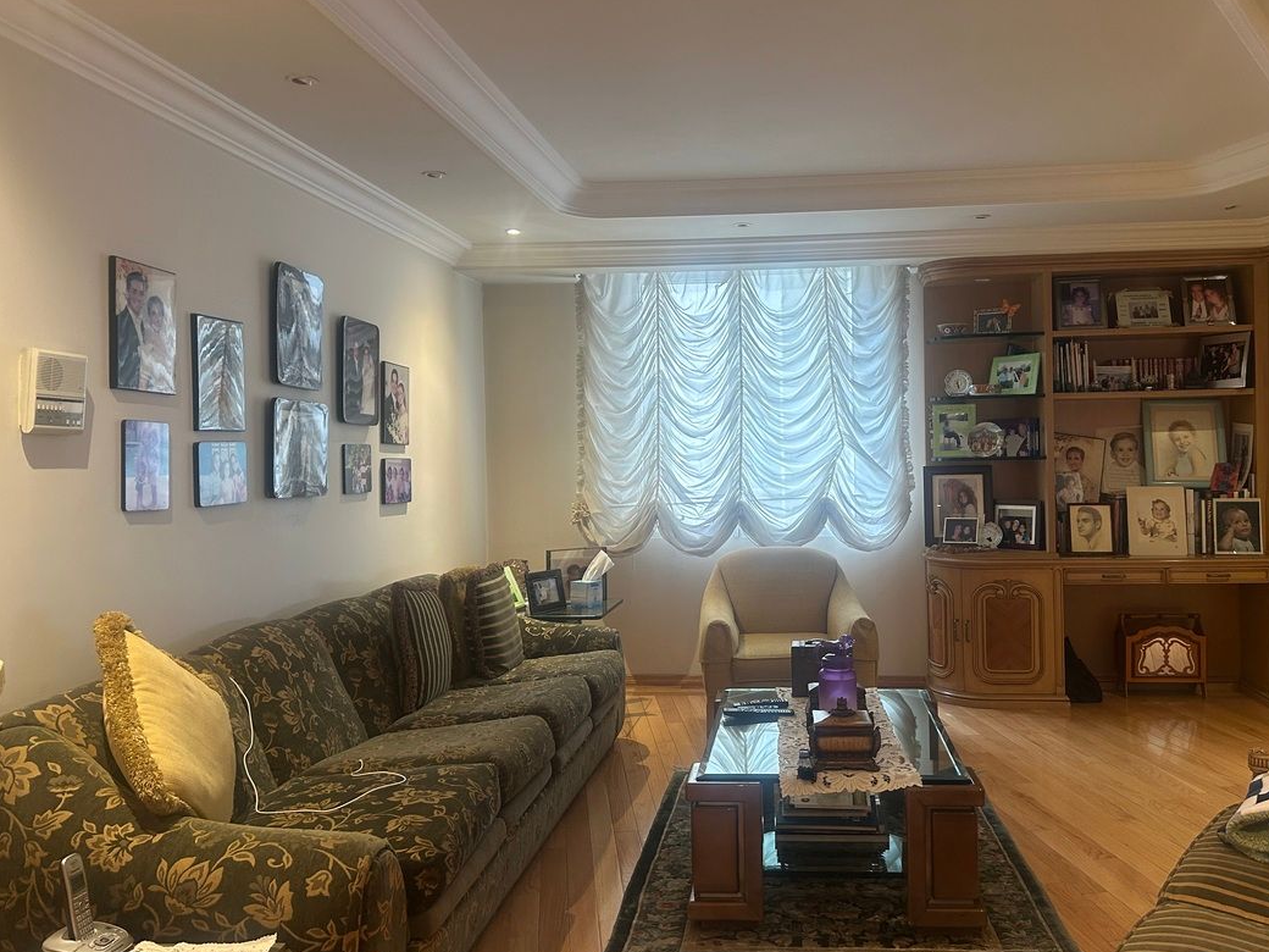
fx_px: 1100
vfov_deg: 46.8
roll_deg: +1.0
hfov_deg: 59.7
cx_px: 730
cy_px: 445
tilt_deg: -0.5
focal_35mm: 30
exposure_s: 1/60
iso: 125
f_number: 1.5
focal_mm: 5.7
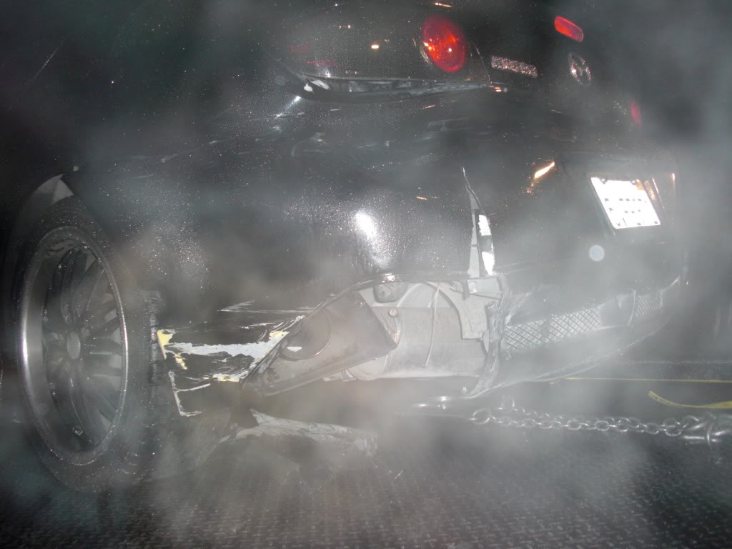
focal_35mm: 36
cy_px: 274
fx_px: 761
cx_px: 366
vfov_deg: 39.7
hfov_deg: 51.4
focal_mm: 6.3
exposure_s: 1/60
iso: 200
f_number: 2.8
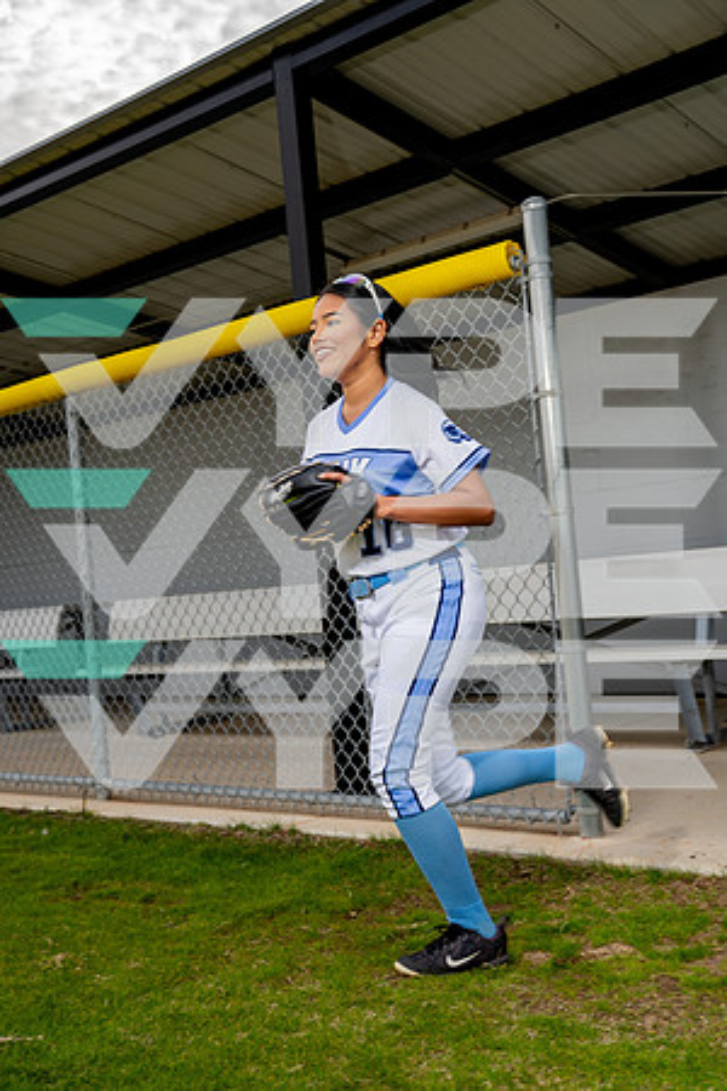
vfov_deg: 47.4
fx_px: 1242
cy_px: 546
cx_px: 364
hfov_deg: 32.6
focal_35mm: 41
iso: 80
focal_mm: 41
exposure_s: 1/250
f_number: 4
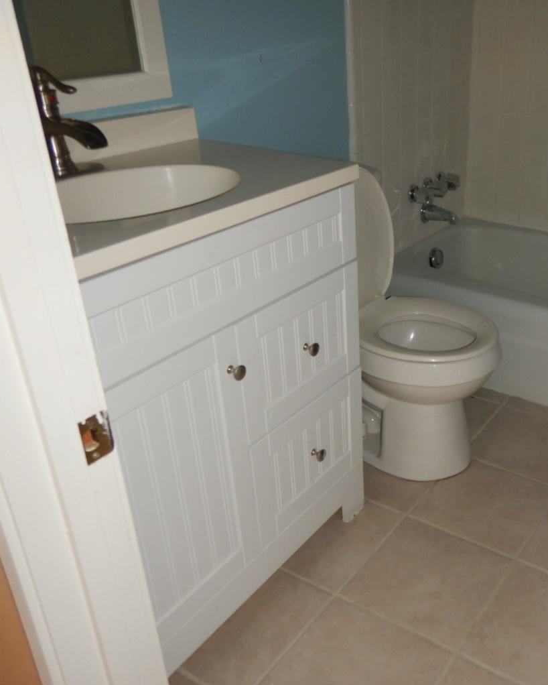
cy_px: 340
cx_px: 439
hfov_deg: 42.5
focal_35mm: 33
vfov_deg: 54.2
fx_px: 669
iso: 200
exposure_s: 1/30
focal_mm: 4.3
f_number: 2.8
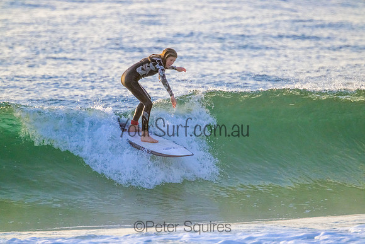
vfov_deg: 1.7
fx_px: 8113
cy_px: 122
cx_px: 182
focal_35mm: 800
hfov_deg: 2.6
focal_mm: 800
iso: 3200
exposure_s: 1/1600
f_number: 11
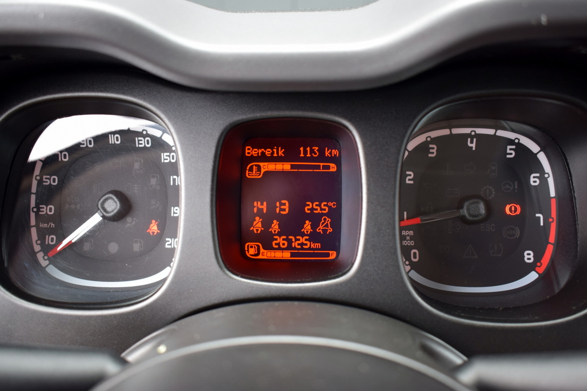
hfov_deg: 53.1
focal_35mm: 36
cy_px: 196
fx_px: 587
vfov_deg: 36.9
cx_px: 294
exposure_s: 1/80
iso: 400
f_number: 4.5
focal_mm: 24
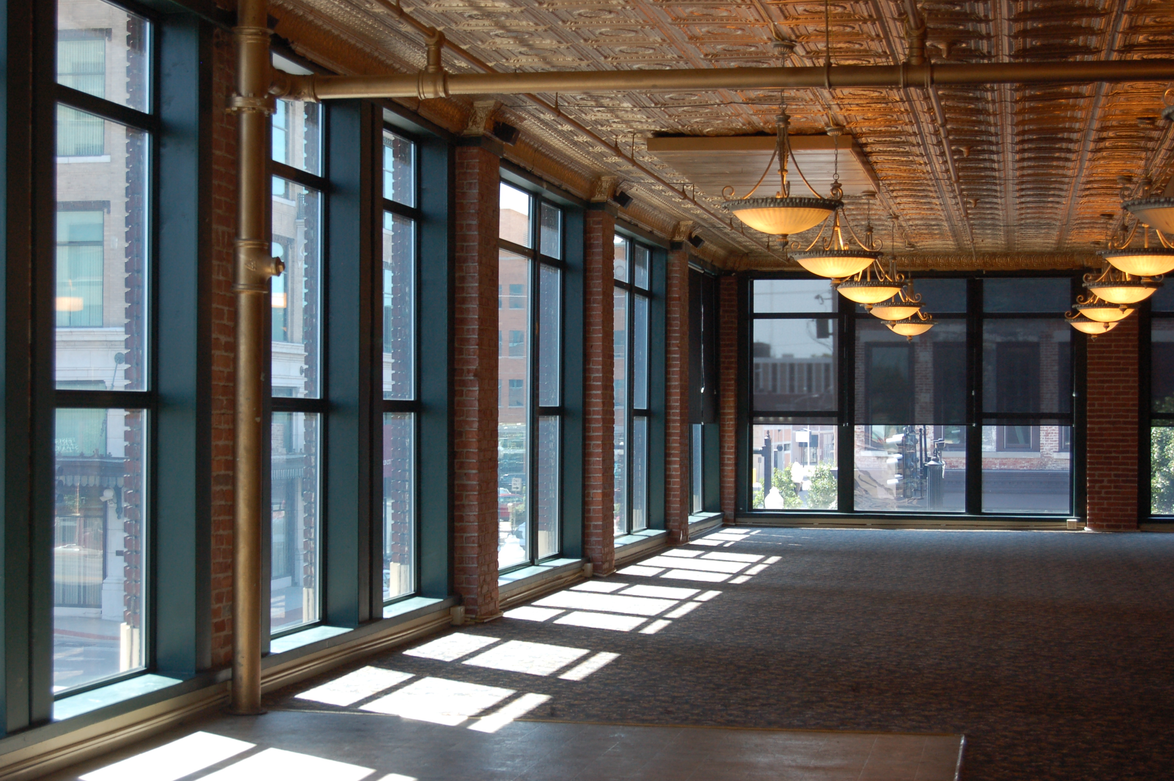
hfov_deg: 31.9
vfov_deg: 21.5
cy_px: 390
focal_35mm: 63
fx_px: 2053
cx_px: 587
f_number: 5.6
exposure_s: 1/125
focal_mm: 42
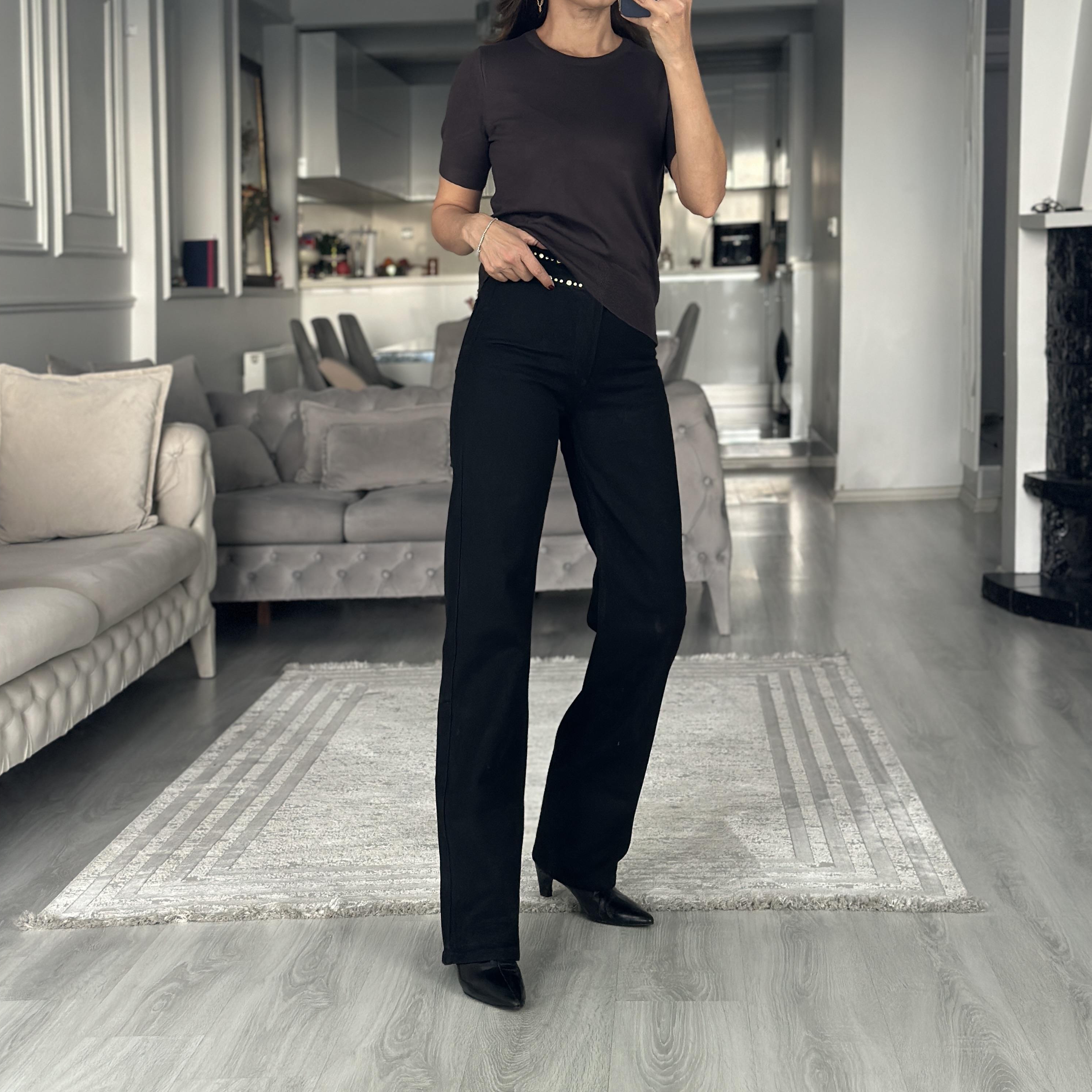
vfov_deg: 29.9
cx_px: 545
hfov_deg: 30.0
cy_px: 373
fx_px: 2034
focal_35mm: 57
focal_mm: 6.86
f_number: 1.78
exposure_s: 1/60
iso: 160
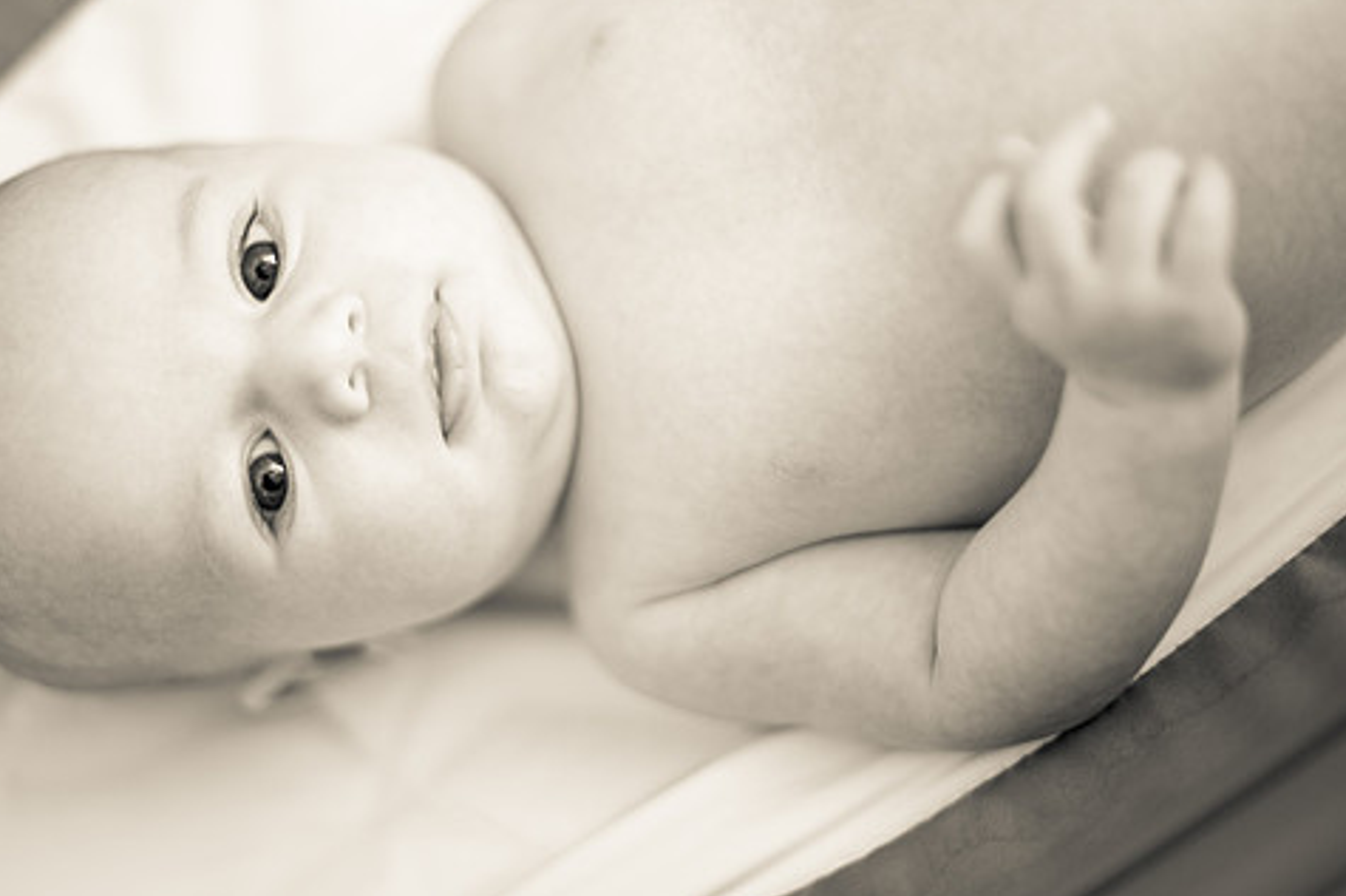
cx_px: 618
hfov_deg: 32.9
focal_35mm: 61
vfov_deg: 22.2
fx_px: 2279
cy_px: 394
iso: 200
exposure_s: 1/80
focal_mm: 50
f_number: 1.4
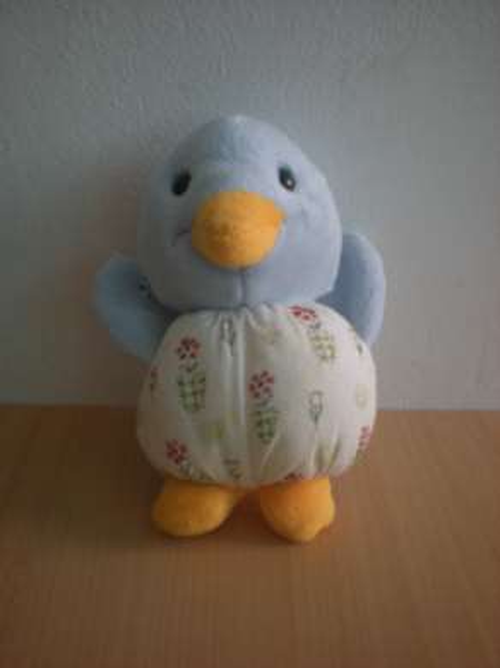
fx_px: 733
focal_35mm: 38
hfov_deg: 37.7
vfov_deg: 49.0
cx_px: 250
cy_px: 334
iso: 87
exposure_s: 1/60
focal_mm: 6.3
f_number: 3.1
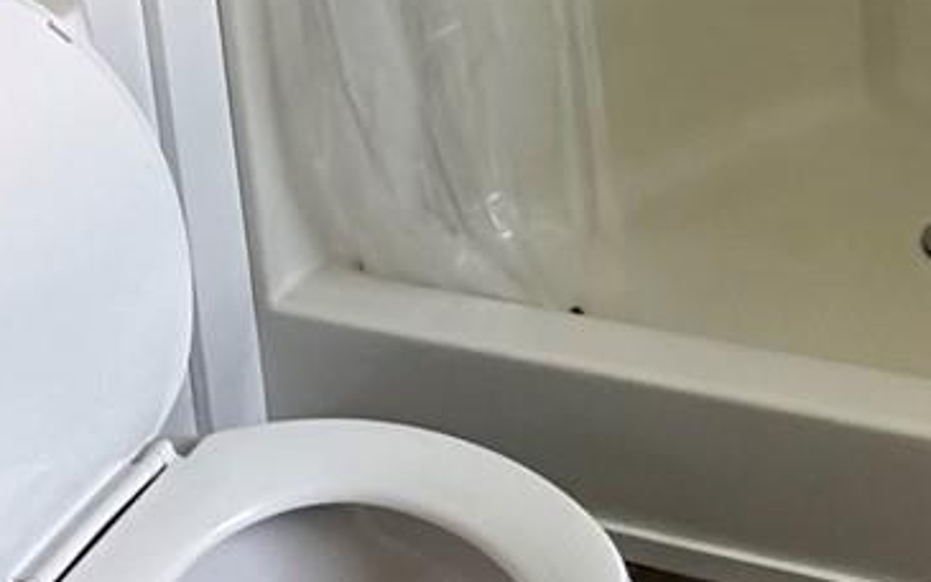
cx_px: 870
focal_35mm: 65
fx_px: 1649
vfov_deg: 16.8
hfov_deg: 29.9
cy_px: -444
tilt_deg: -10.6
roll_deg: +1.5
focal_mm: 2.22
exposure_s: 1/120
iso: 320
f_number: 2.2
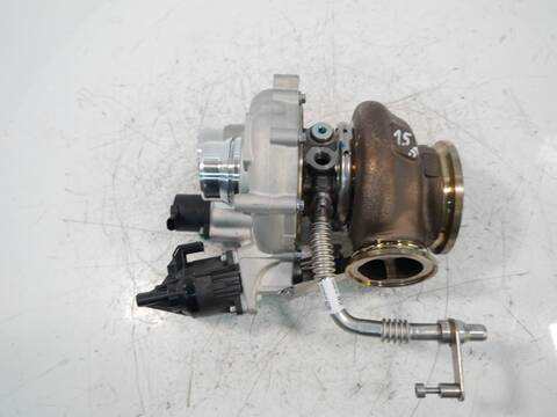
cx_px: 278
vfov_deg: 46.8
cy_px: 208
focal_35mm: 30
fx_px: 483
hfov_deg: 60.0
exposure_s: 1/60
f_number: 3.5
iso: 400
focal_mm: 15
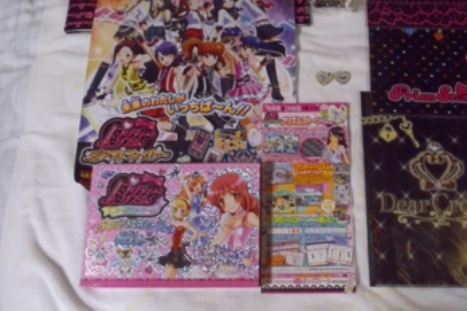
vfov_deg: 33.7
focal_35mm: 39
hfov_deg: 49.2
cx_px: 283
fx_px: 506
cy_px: 86
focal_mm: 4.1
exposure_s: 1/8
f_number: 3.3
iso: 400
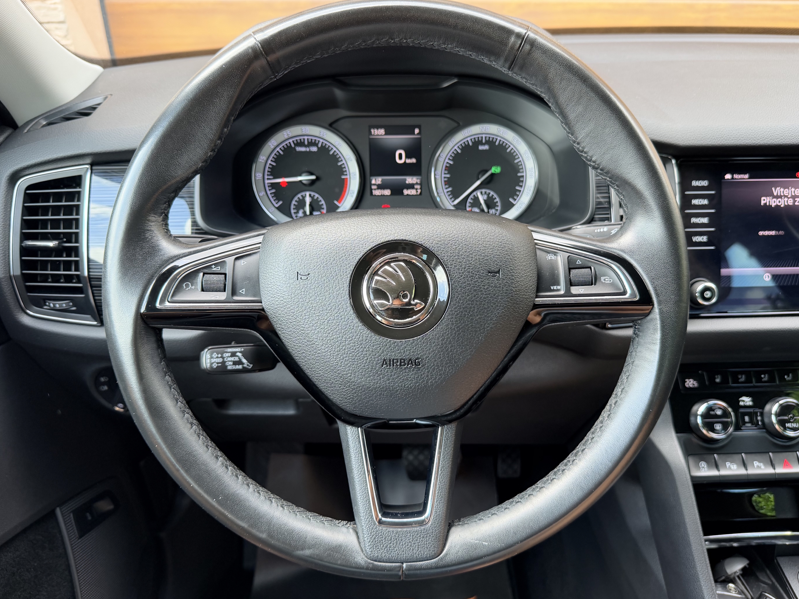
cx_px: 409
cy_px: 288
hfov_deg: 69.4
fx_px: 577
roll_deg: -0.5
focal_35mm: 25
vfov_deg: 54.9
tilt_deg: -27.3
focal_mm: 6.76
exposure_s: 1/121
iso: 125
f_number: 1.78
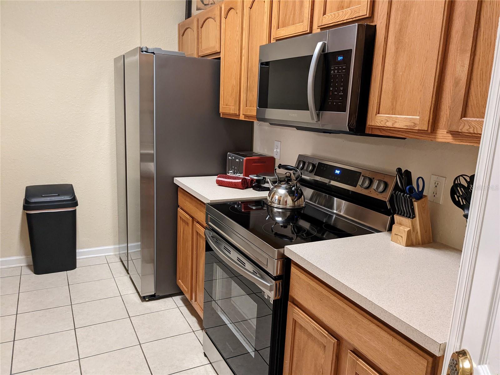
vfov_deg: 51.4
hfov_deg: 65.3
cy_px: 188
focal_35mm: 27
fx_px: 390
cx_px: 250
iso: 279
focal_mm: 4.38
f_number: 1.73
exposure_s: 1/30
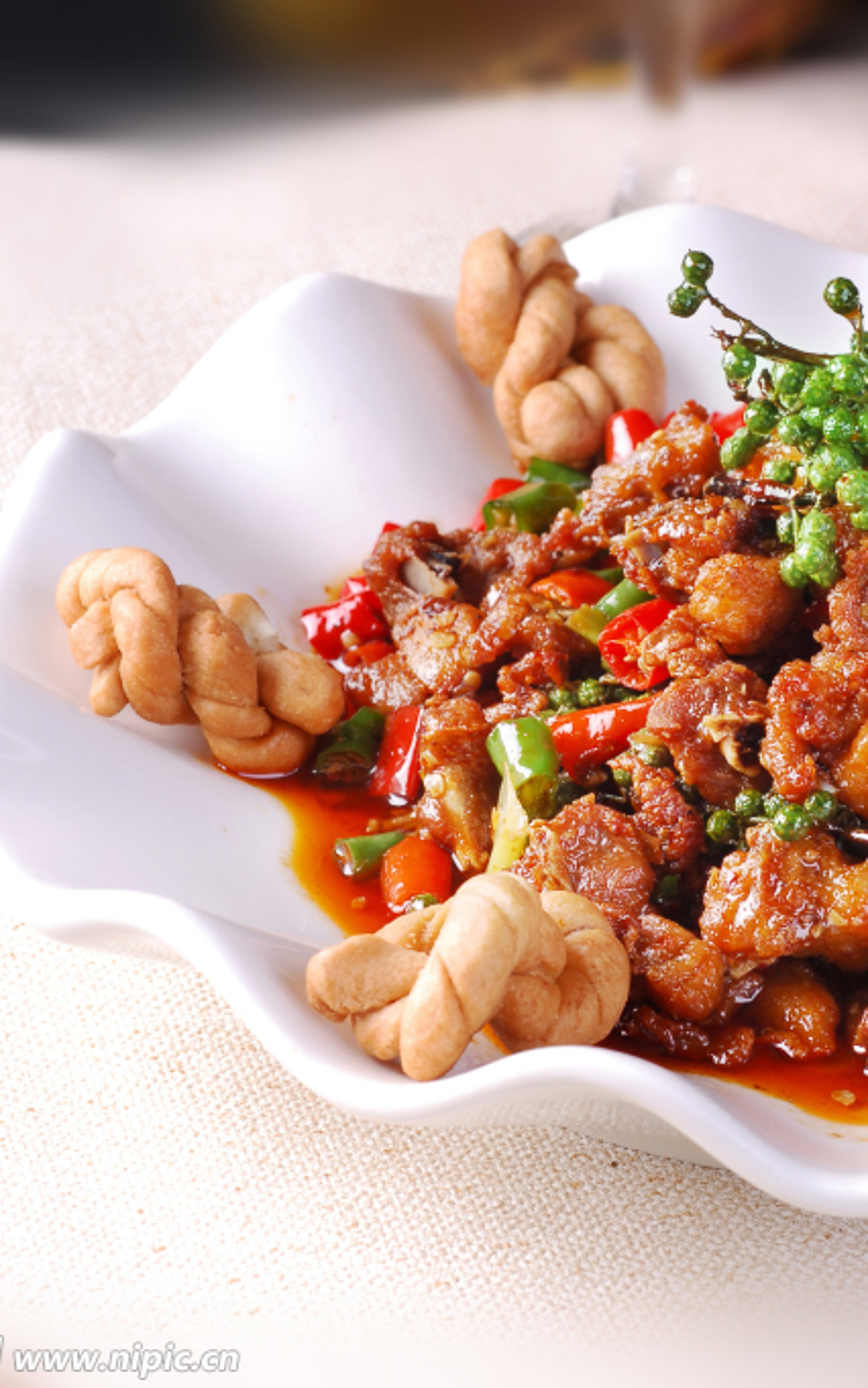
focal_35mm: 138
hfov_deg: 9.4
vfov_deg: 15.1
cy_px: 696
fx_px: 5220
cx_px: 852
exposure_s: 1/125
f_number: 10
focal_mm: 60
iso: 125
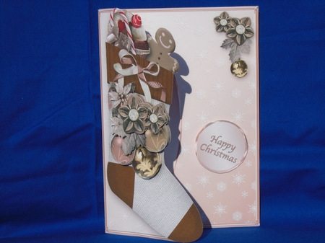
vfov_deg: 18.6
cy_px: 122
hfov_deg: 24.7
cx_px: 162
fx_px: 741
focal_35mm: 79
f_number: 15.3
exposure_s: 1/200
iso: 100
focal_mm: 14
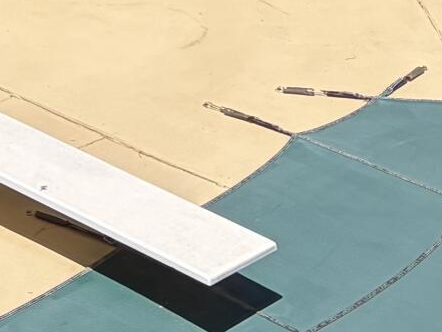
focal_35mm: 176
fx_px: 2247
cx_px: -147
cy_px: -600
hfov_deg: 10.9
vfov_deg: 7.6
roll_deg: +0.1
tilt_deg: -7.8
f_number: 1.6
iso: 50
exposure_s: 1/2538
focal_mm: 5.96
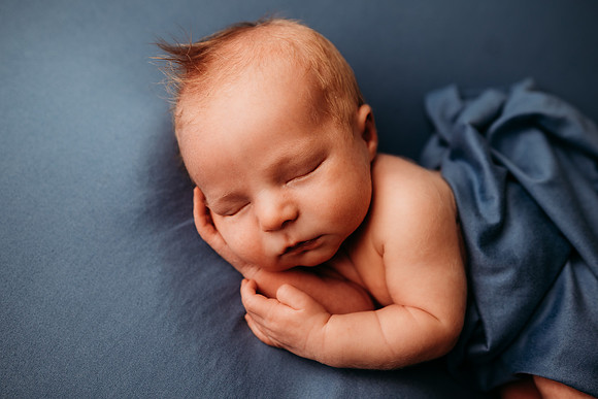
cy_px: 201
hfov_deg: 65.6
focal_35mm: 28
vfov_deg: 46.5
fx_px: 464
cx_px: 312
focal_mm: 24
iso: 80
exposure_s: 1/160
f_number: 2.5
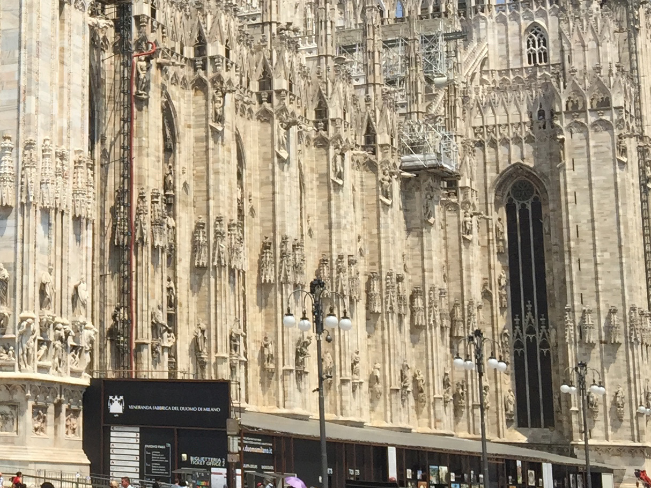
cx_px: -146
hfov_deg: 22.8
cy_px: 112
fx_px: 1467
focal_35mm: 78
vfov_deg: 18.7
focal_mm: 4.15
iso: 32
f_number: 2.2
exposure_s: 1/2475
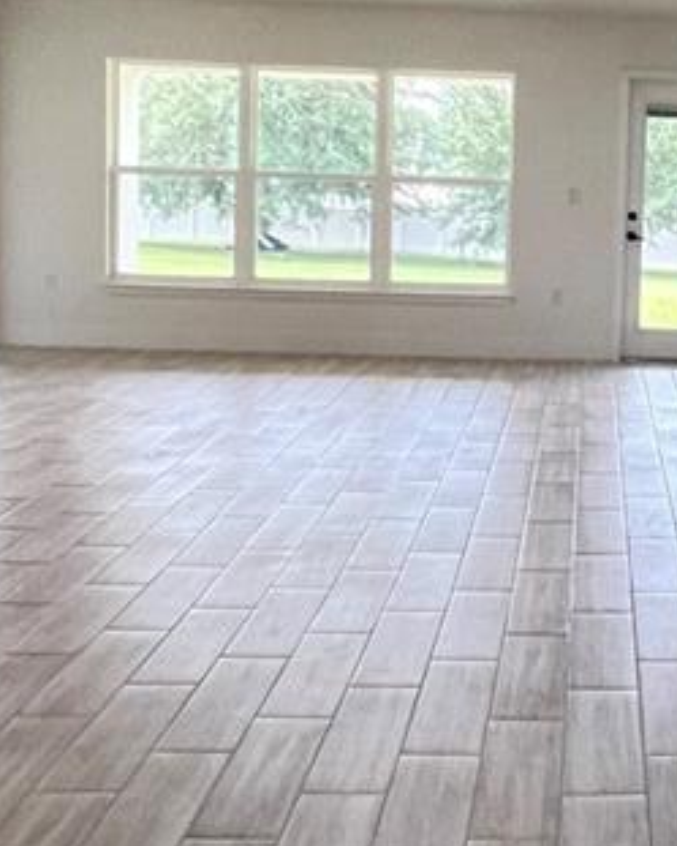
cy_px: 231
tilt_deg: +1.7
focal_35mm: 49
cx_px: 677
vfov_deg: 37.3
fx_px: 1227
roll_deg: -1.0
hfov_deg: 28.9
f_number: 1.8
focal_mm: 1.57
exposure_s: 1/120
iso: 200
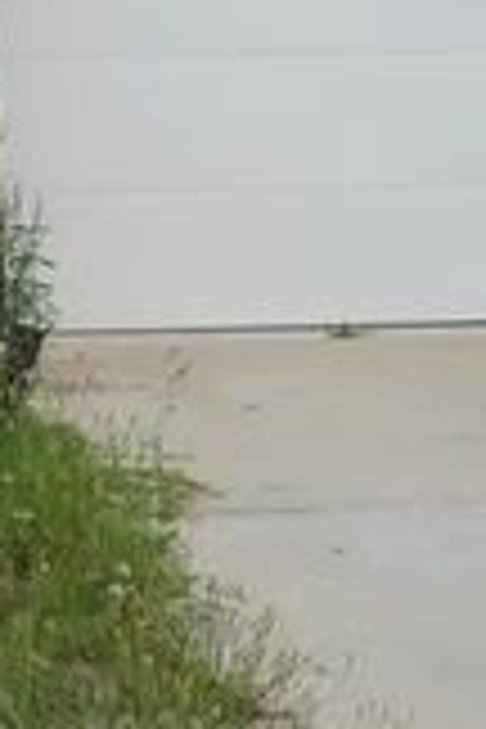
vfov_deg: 9.4
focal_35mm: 208
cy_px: -578
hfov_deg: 6.4
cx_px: -486
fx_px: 4212
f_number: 8
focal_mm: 22
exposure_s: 1/250
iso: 100
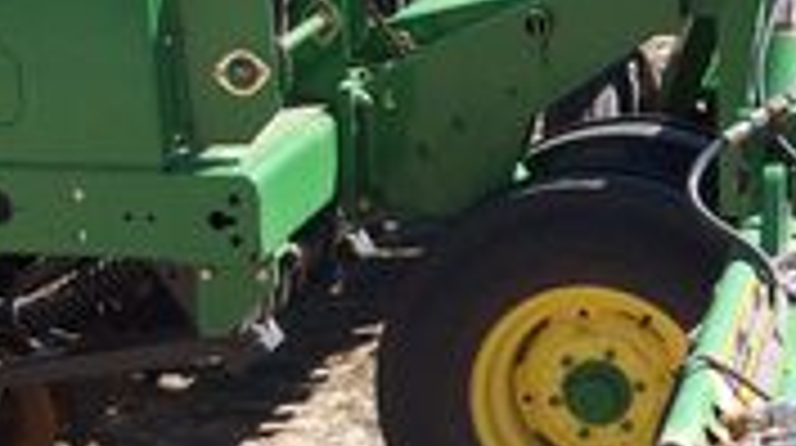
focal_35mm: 114
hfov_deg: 18.1
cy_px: 261
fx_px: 2403
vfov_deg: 10.6
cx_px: 877
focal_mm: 5.7
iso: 64
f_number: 2.8
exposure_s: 1/647
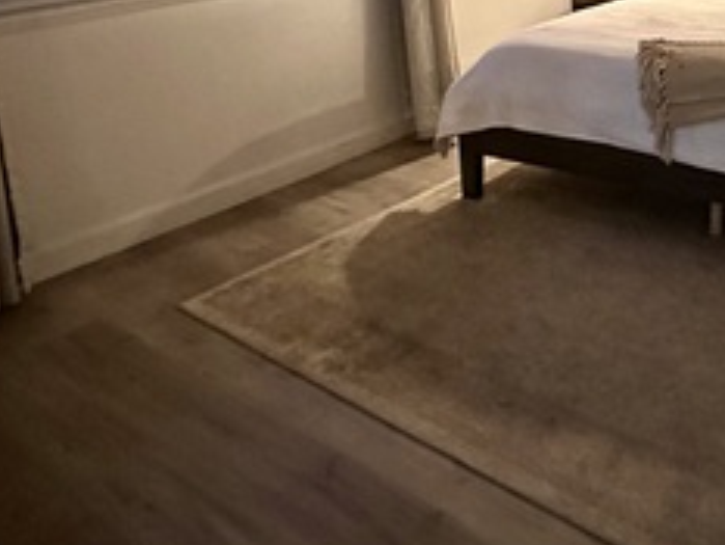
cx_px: 593
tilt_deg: -8.3
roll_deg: +2.1
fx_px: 838
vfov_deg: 32.5
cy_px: -25
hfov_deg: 44.2
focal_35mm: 40
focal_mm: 2.22
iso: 1000
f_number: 2.2
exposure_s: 1/40
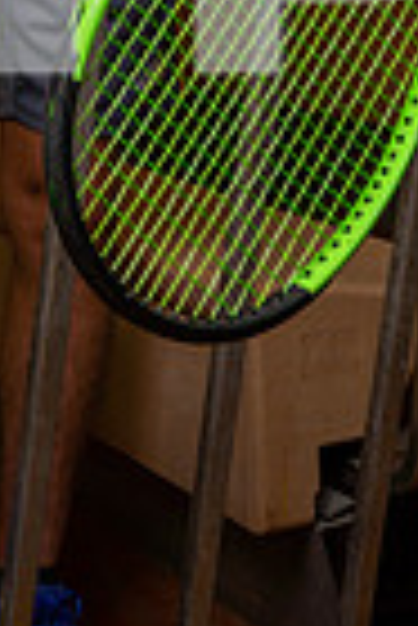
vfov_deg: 15.4
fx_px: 2085
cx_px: 153
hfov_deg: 11.4
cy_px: -378
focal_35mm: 120
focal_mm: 37
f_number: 7.1
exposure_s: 1/250
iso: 250
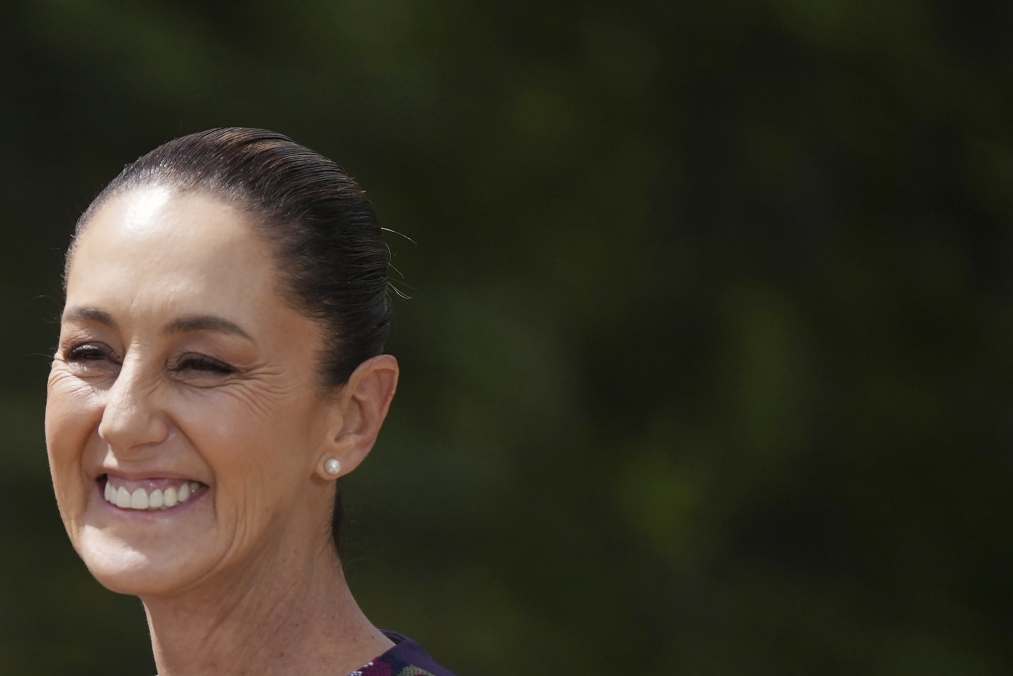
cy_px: 829
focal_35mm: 579
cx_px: -407
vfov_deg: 2.4
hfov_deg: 3.6
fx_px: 16293
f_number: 2.8
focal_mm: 200
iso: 250
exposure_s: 1/6400
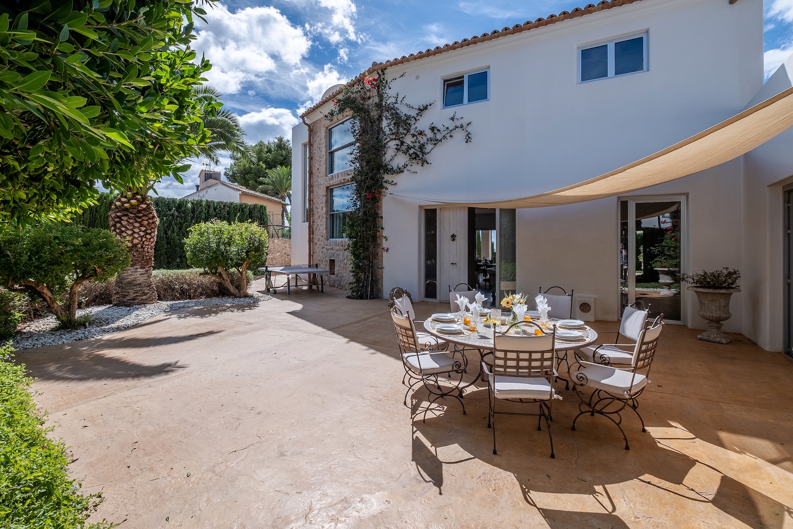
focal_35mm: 17
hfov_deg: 93.3
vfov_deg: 70.4
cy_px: 264
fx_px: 374
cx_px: 396
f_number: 11
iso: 160
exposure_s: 1/550
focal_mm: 11
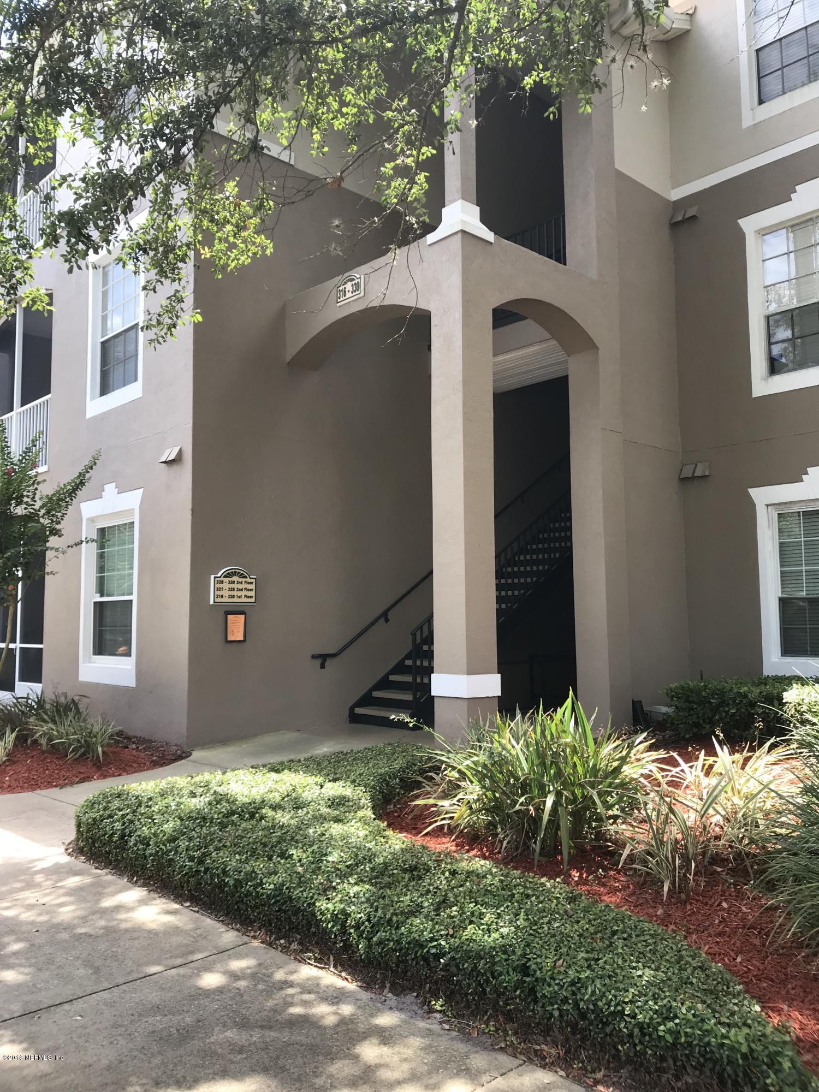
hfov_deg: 49.7
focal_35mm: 28
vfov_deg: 63.4
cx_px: 410
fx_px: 883
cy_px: 546
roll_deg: -0.3
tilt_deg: +6.3
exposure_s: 1/353
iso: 20
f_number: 1.8
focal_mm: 3.99
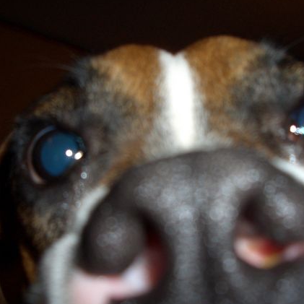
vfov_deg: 36.0
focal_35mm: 47
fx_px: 467
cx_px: 161
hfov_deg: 36.0
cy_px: 165
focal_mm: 5.8
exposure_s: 1/60
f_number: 2.6
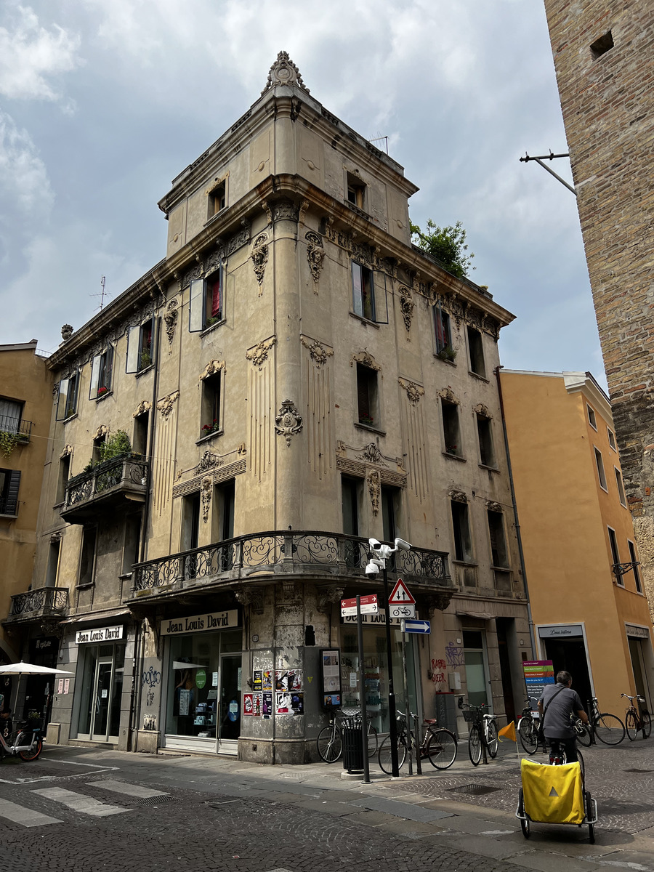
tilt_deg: +19.8
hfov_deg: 53.1
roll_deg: +1.0
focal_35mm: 26
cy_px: 436
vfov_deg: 67.3
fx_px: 655
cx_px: 327
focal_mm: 5.7
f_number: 1.5
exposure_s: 1/4831
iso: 50
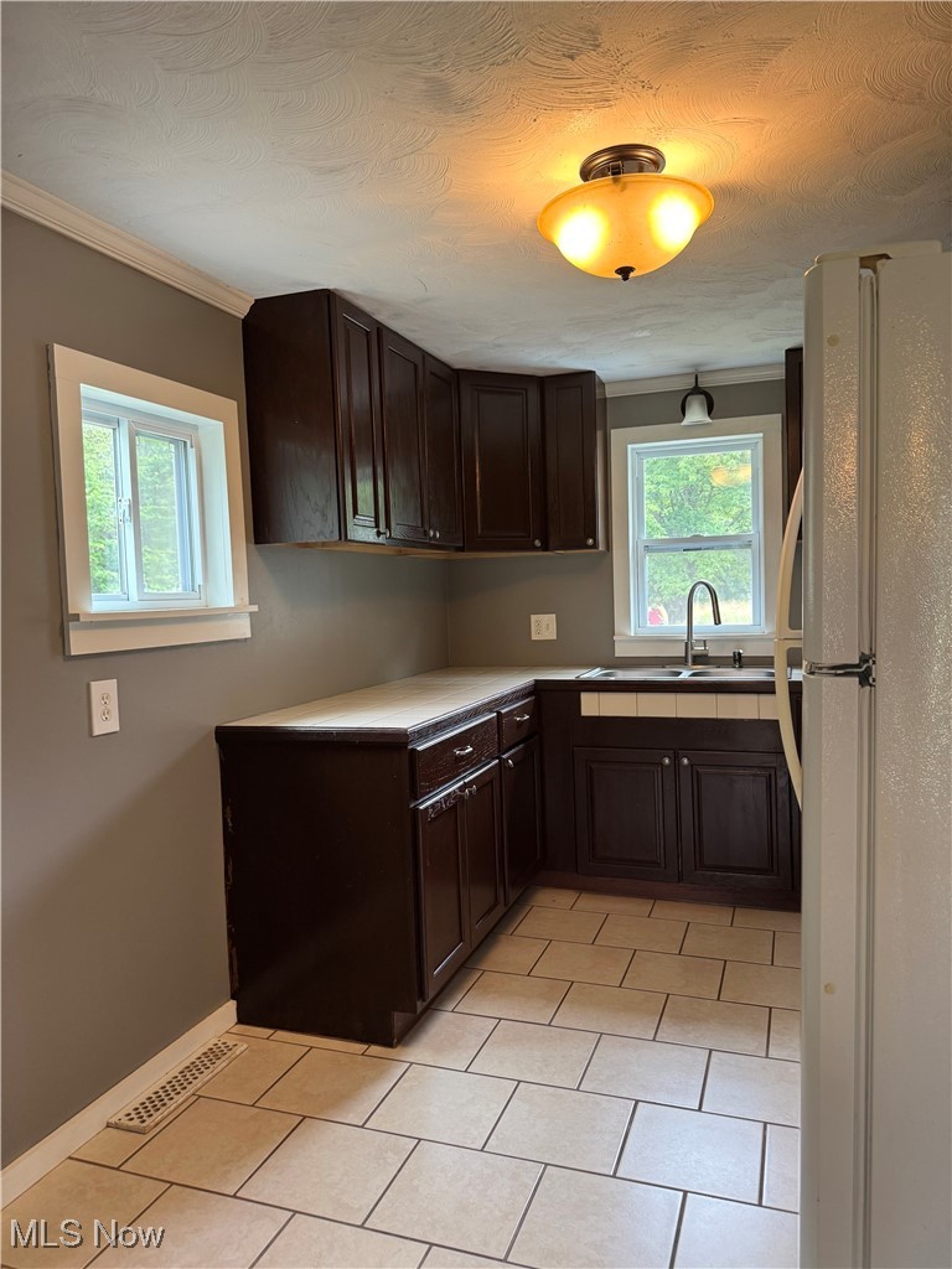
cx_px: 476
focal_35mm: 24
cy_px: 634
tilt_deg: -1.7
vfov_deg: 71.6
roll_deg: +2.8
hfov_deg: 56.8
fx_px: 880
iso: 200
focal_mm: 6.76
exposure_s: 1/120
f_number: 1.78
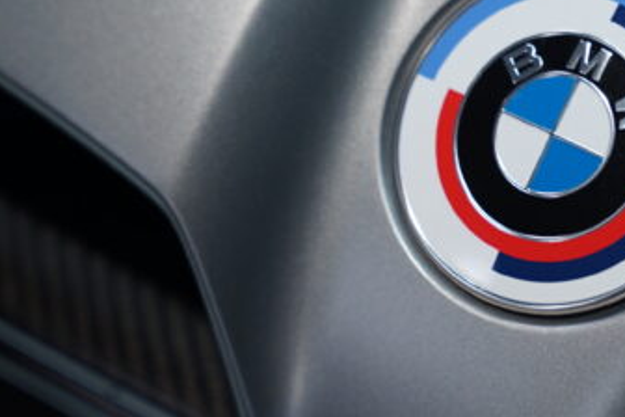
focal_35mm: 160
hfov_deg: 12.7
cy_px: 119
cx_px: 564
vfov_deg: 8.6
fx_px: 2778
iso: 320
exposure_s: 1/80
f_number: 3.2
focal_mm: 70
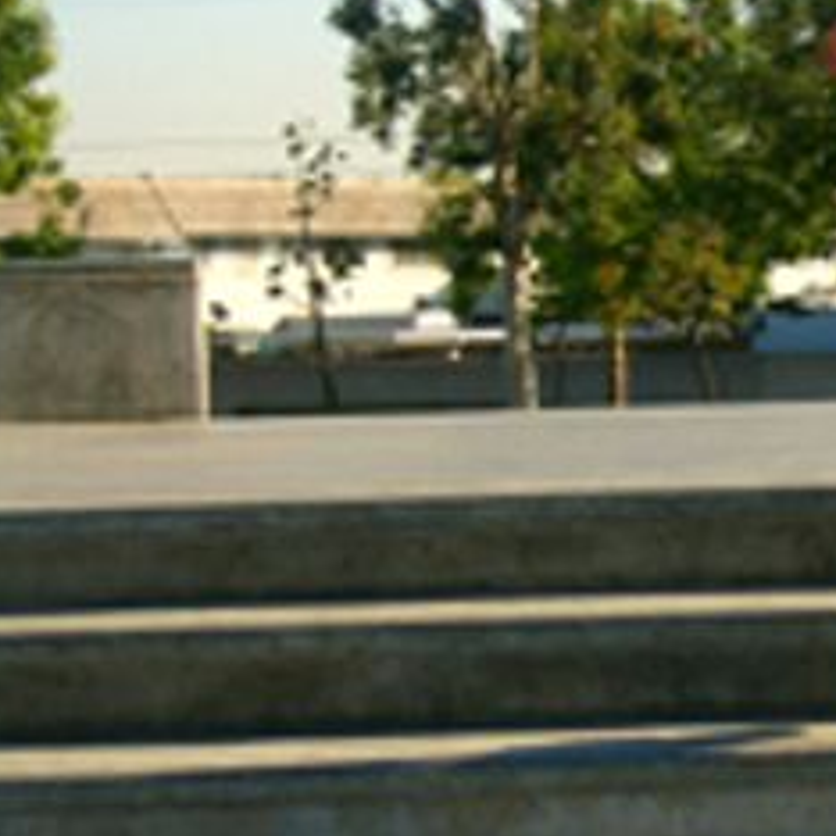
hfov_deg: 10.2
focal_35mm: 168
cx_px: 1043
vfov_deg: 10.4
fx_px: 4590
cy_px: 354
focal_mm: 12.2
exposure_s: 1/400
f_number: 3.9
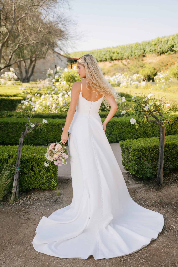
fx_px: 326
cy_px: 134
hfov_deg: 30.5
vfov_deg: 44.5
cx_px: 89
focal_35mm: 44
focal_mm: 44
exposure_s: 1/500
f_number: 2.8
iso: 64
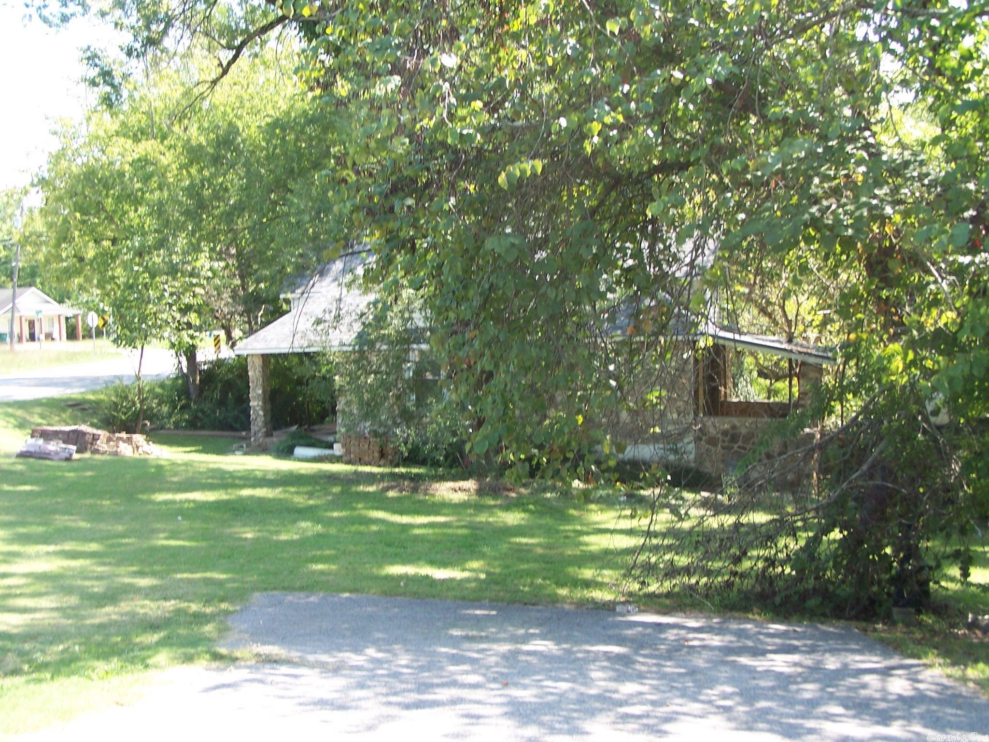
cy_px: 371
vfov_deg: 30.3
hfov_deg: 39.7
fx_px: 1371
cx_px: 494
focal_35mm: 48
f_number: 3
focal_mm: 8
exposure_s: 1/180
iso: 80
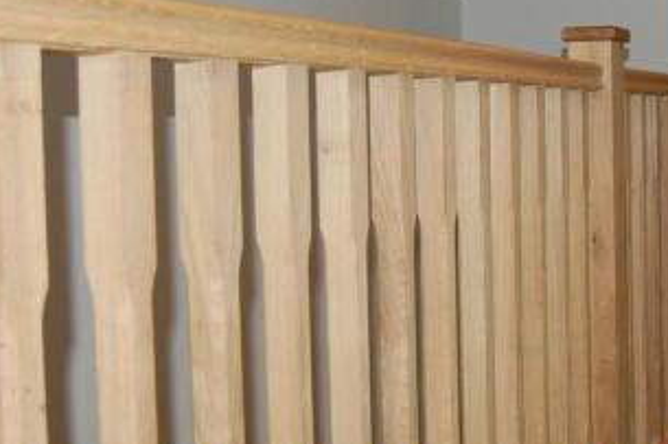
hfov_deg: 33.2
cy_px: 149
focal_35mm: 58
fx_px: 1076
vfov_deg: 23.3
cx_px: 561
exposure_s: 1/60
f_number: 3.5
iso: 200
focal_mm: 18
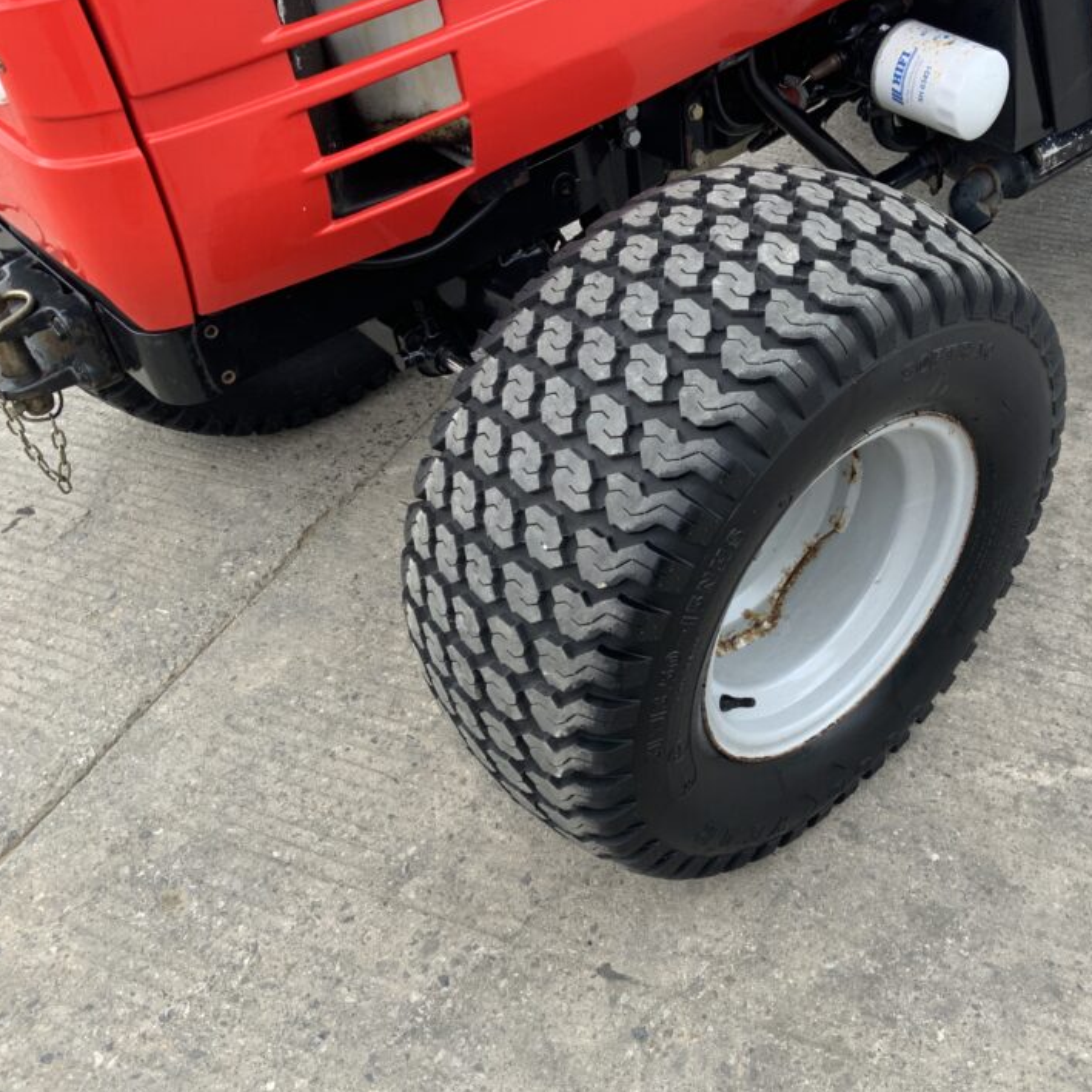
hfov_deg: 43.9
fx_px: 1321
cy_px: 558
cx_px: 778
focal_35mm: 37
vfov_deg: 44.9
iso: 16
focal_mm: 3
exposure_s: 1/228
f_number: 1.8
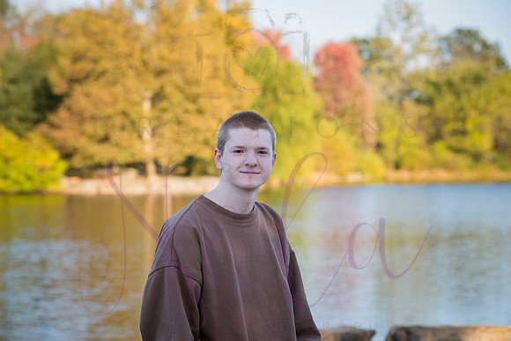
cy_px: 170
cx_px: 256
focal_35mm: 120
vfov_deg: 11.4
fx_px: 1704
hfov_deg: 17.1
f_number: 6.3
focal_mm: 120
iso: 400
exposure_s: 1/400
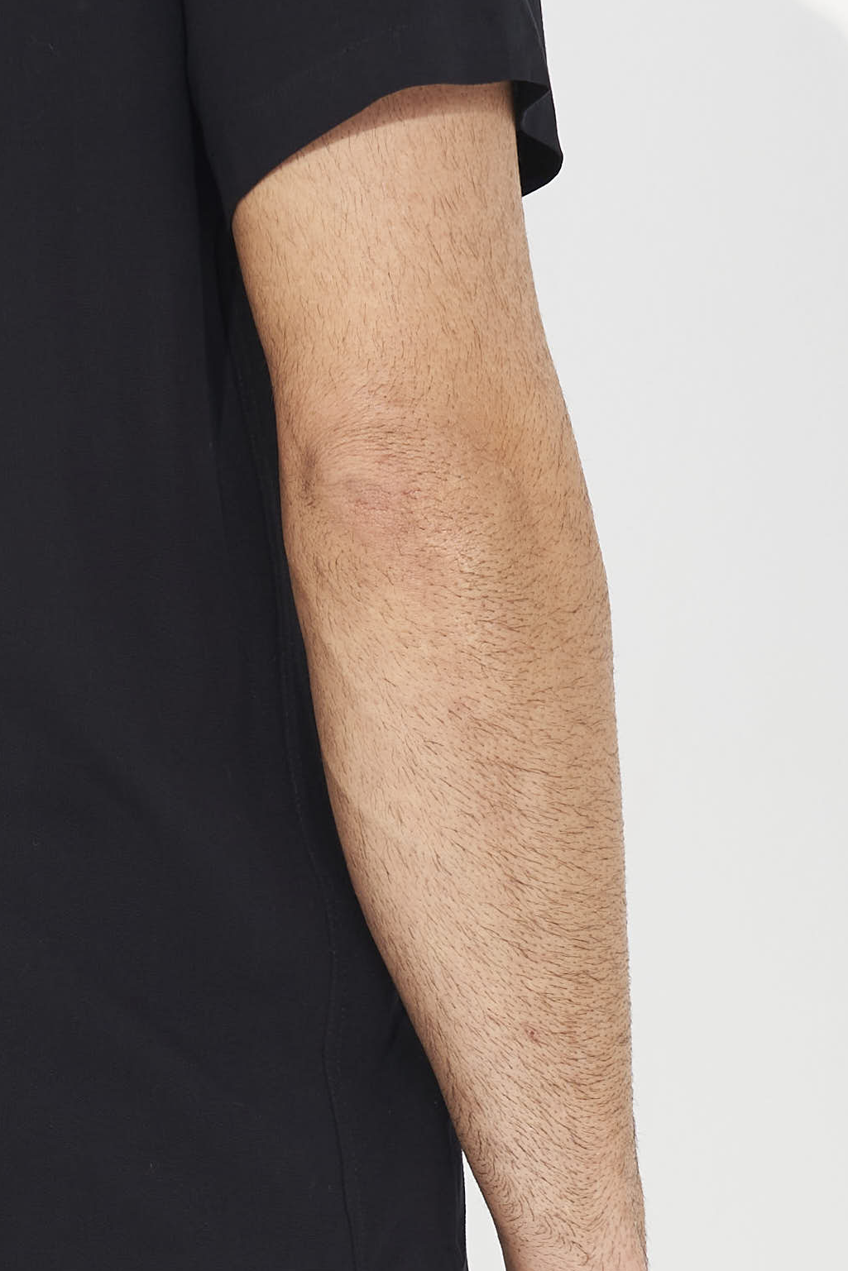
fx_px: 7100
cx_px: 57
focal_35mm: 201
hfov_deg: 6.8
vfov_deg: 10.2
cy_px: 1206
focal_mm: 40
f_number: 6.3
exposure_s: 1/160
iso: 200
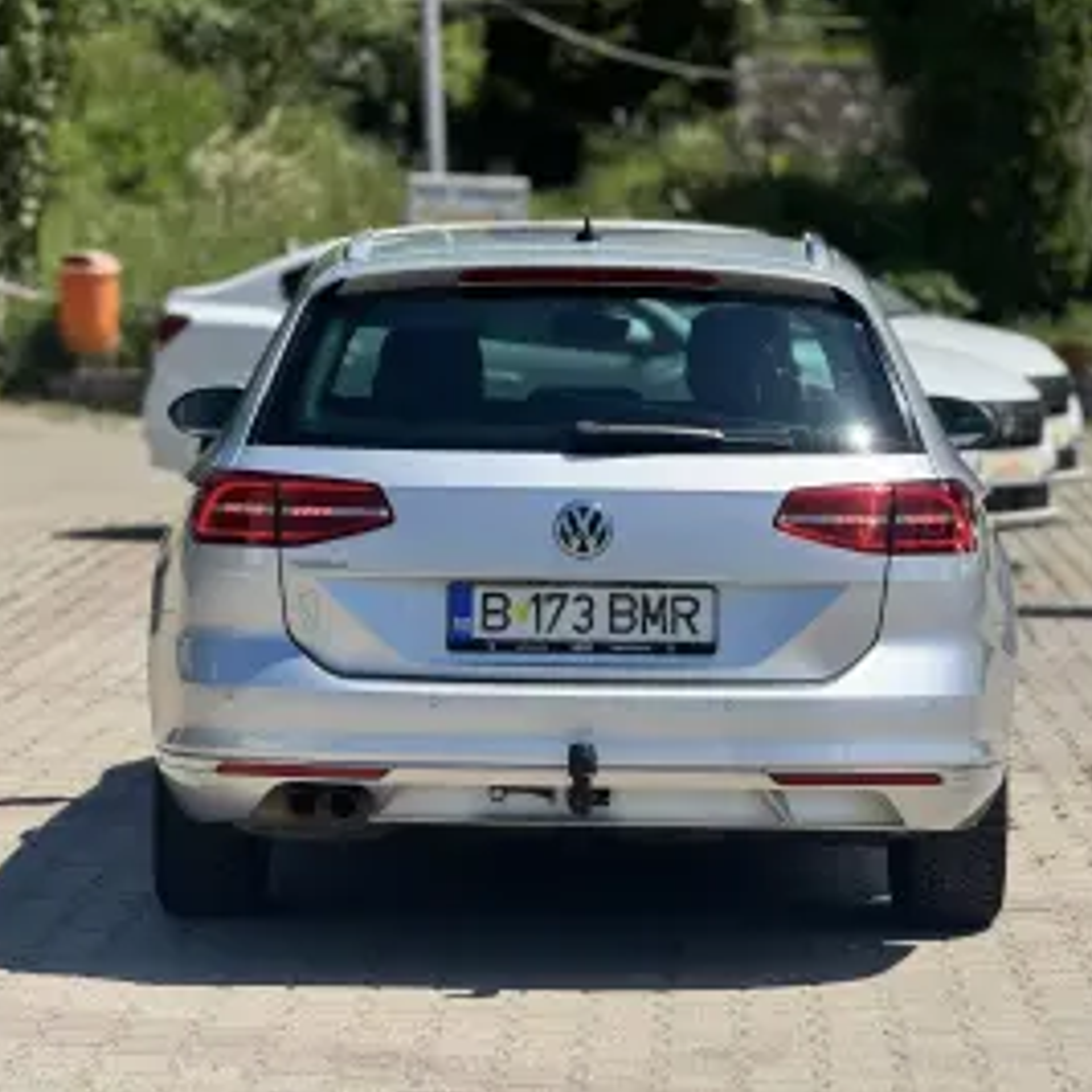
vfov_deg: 12.2
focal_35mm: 143
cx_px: 577
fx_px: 5104
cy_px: 544
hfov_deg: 12.2
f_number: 2.8
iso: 50
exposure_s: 1/2611
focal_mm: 15.66
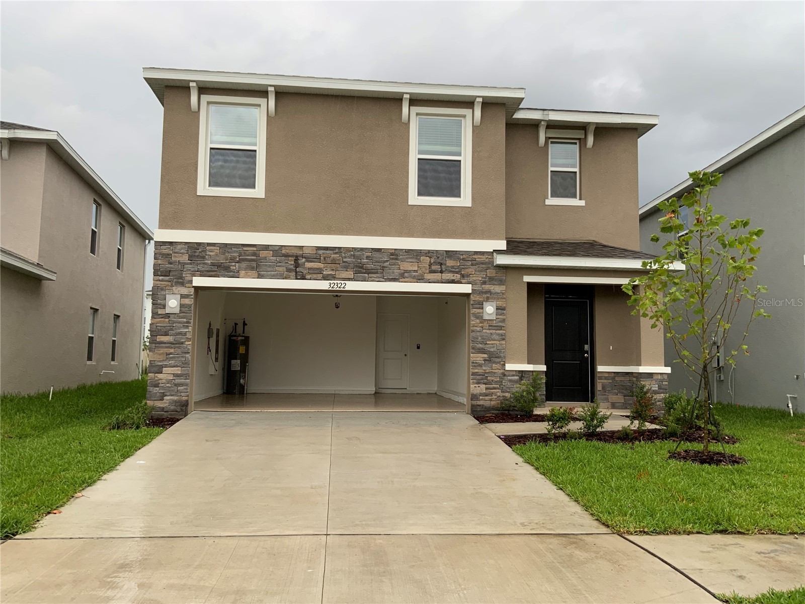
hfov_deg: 61.7
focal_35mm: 29
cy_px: 302
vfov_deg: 48.2
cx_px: 402
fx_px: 674
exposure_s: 1/122
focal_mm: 3
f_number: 1.8
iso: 25
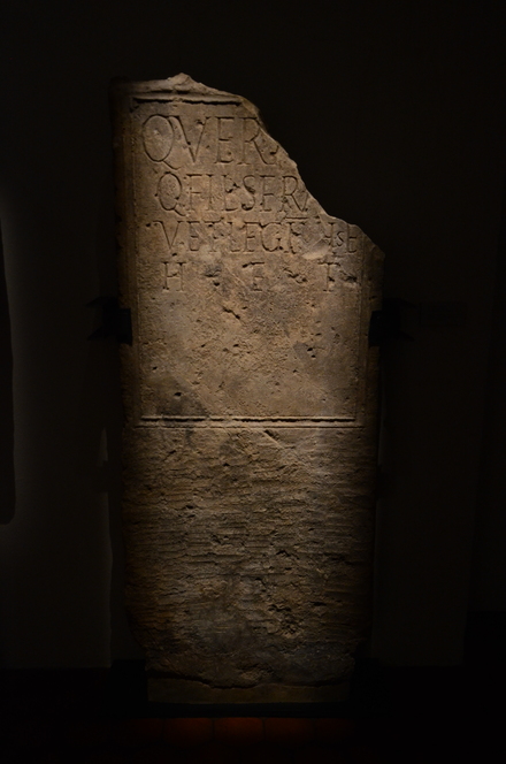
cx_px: 253
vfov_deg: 57.3
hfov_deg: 39.8
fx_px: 699
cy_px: 382
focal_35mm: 33
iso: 1600
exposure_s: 1/80
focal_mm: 22
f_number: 4.5
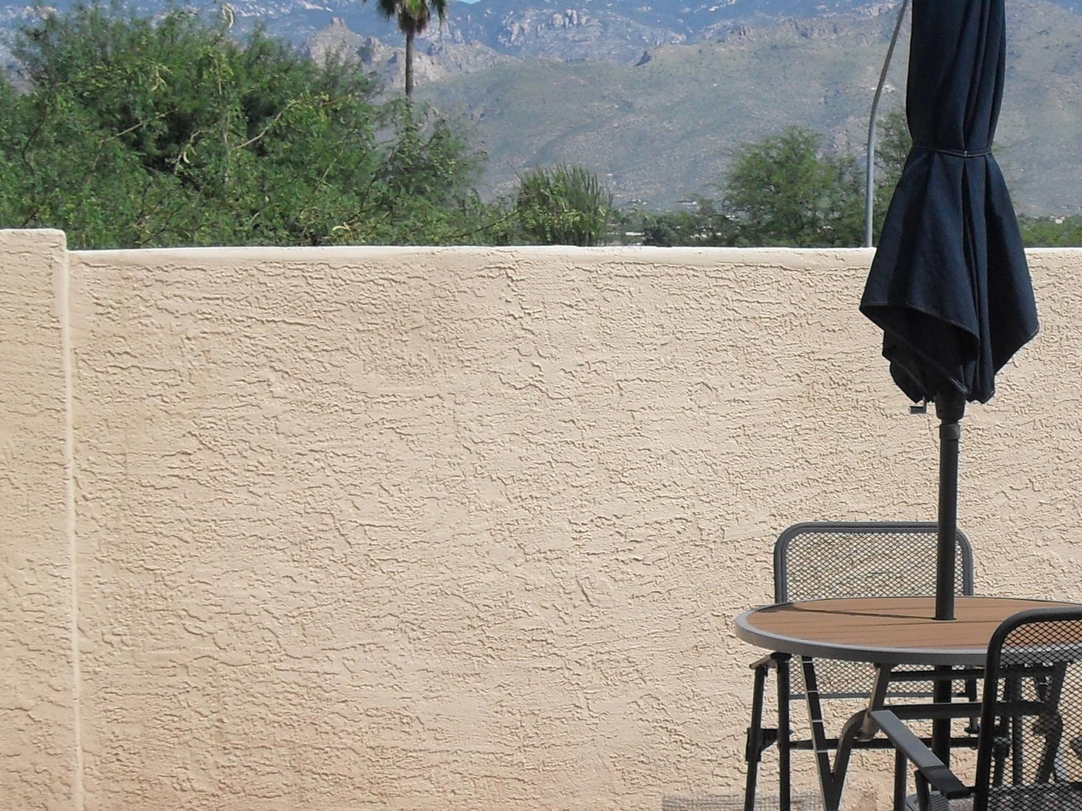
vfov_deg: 14.5
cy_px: 549
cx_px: 988
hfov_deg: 18.9
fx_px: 3188
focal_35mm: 102
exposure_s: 1/125
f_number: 11.1
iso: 100
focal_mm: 8.8
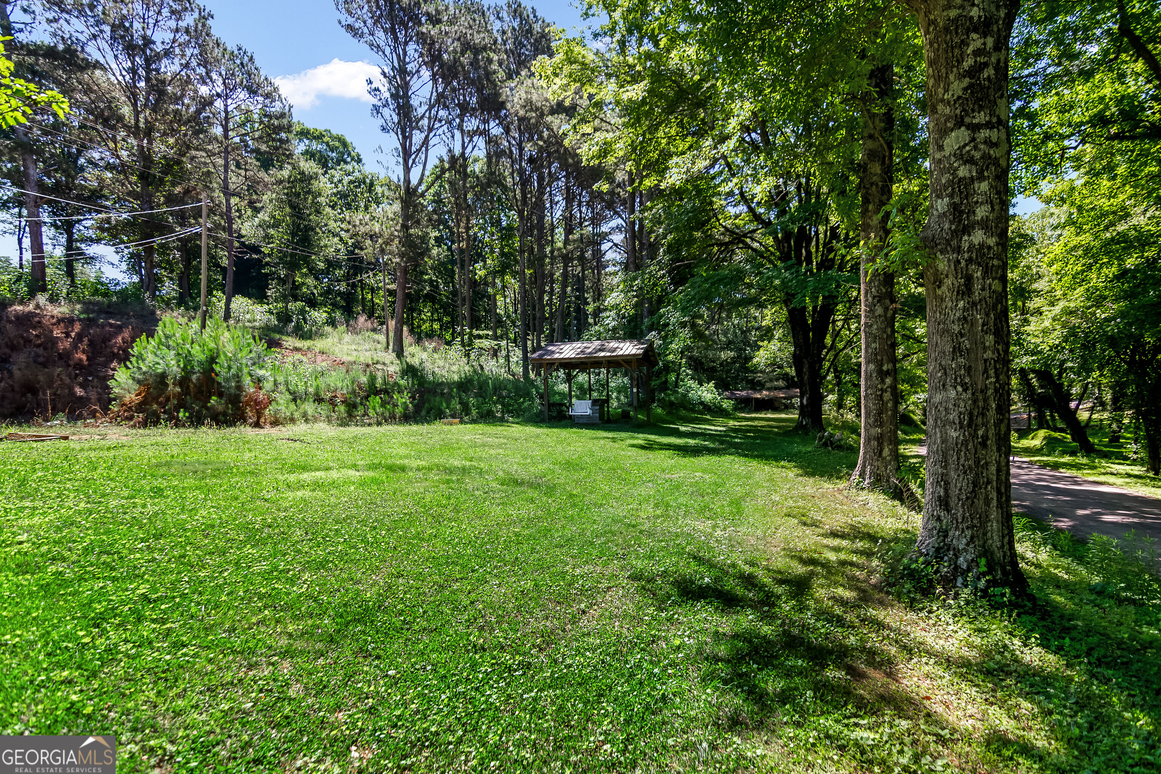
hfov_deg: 95.0
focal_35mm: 16
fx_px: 532
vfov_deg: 72.1
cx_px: 580
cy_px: 387
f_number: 3.5
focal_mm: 11
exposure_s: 1/800
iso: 200
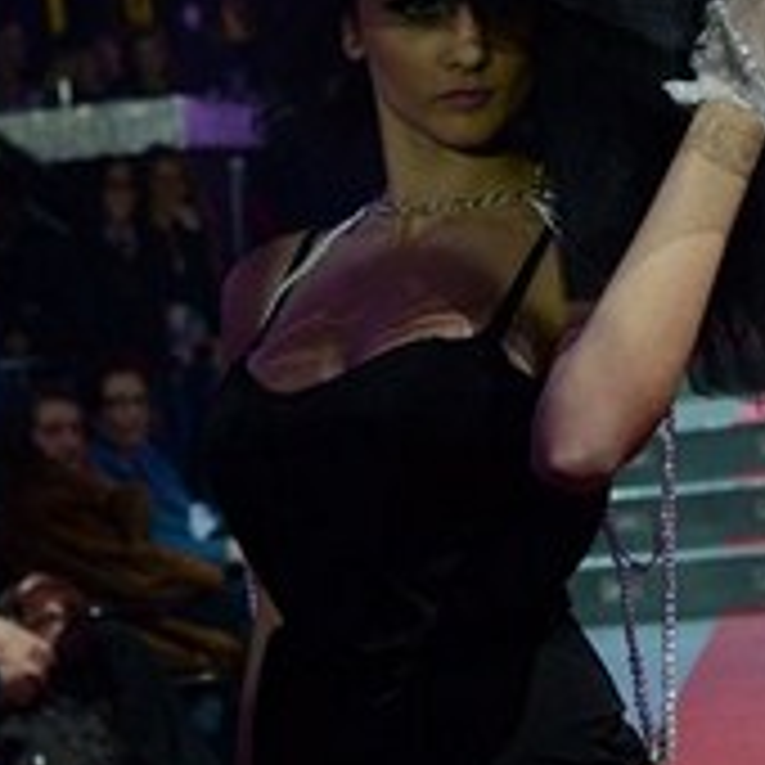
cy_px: 338
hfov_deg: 16.0
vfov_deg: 16.0
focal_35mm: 109
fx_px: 2725
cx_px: 421
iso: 1000
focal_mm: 28
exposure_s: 1/160
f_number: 2.8
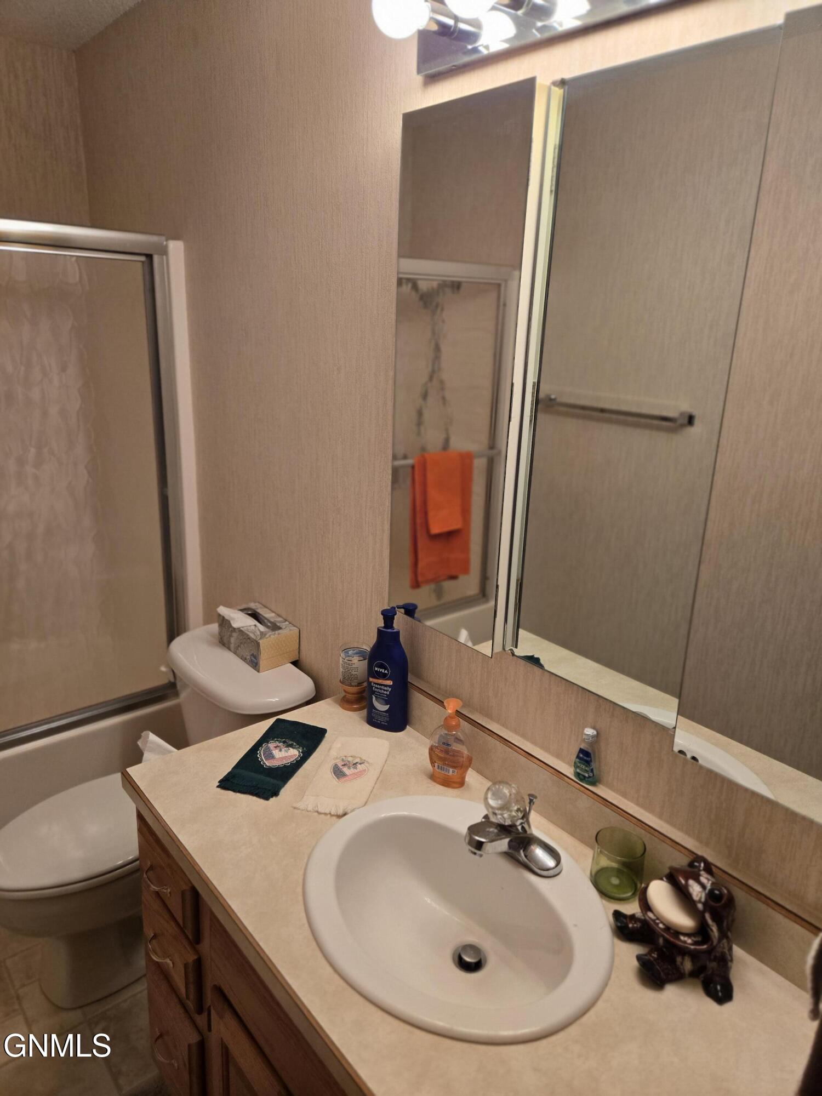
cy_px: 548
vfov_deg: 73.9
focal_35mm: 23
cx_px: 411
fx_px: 728
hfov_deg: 58.9
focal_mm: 5.4
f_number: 1.8
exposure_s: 1/120
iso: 125
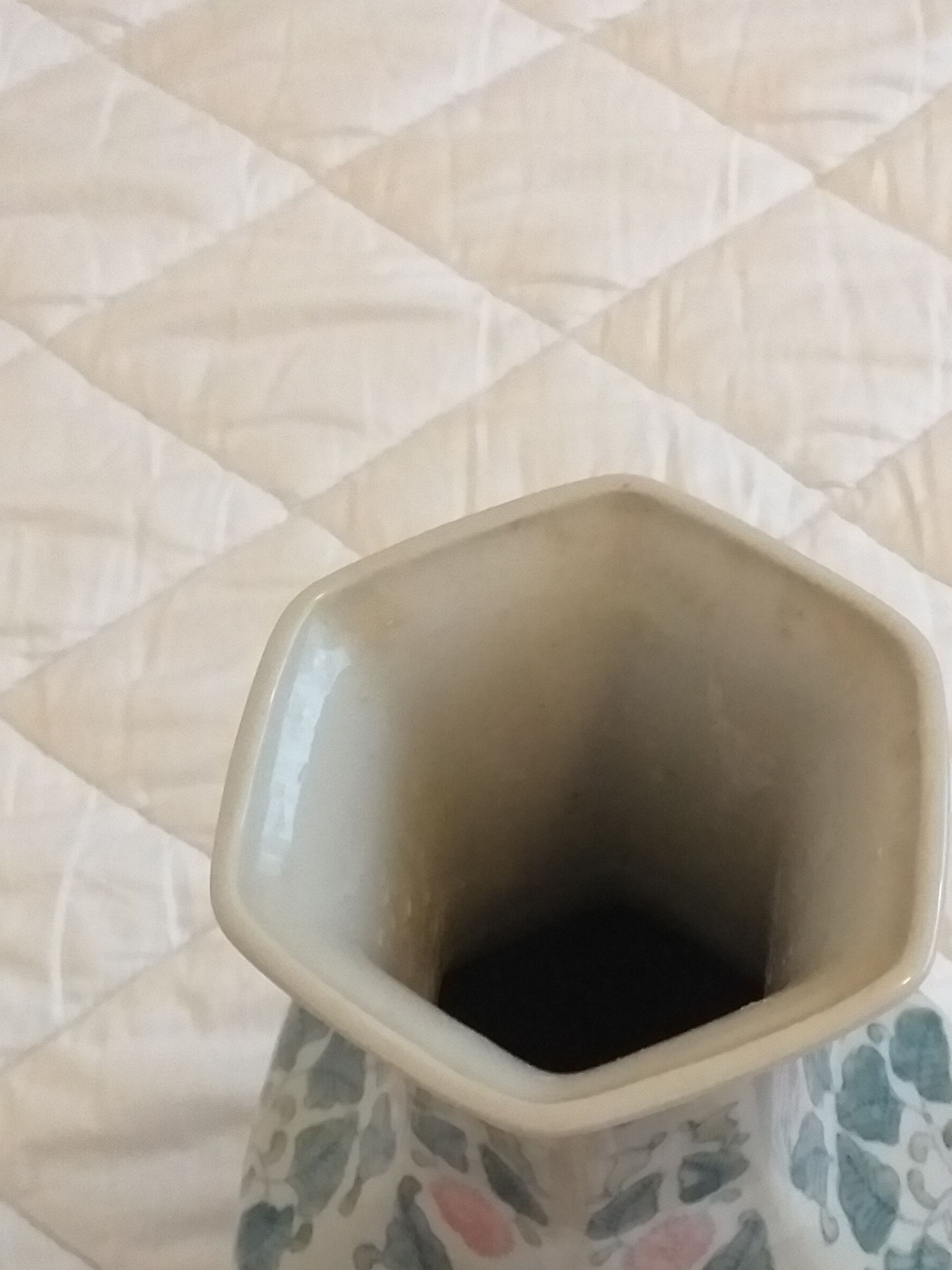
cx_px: 549
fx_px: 1650
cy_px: 936
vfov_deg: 41.0
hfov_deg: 32.1
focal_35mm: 45
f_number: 1.9
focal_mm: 3.6
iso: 500
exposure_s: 1/17
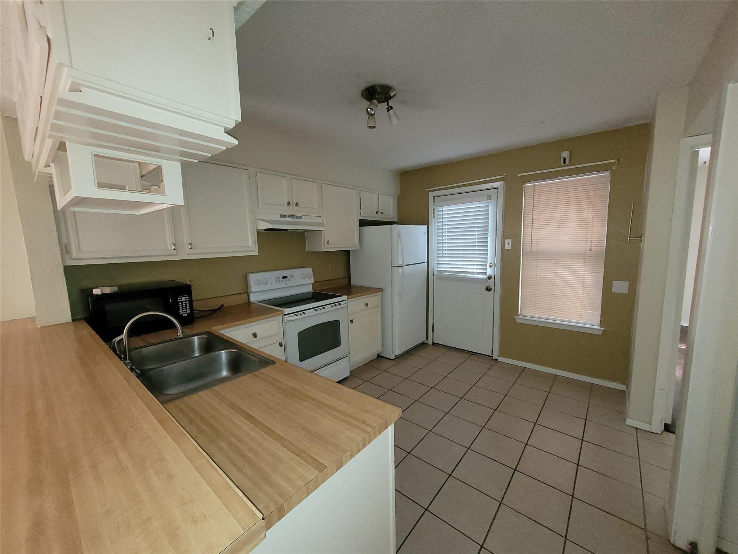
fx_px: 277
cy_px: 277
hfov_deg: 106.2
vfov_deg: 89.9
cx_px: 369
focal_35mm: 13
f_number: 2.2
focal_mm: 1.74
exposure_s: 1/40
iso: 320
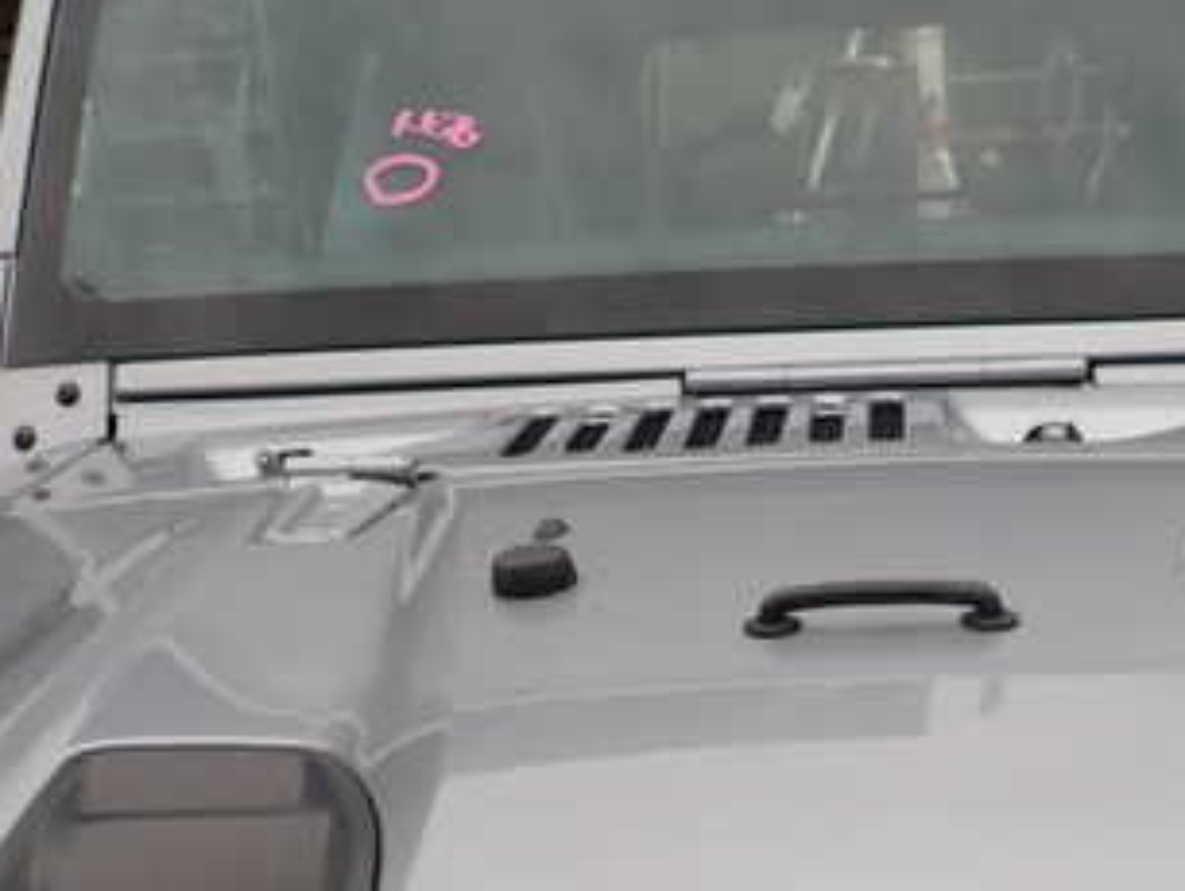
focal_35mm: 49
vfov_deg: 28.9
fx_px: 1679
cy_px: 740
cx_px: 871
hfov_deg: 38.0
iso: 100
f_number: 2.8
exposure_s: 1/320
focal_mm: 4.5
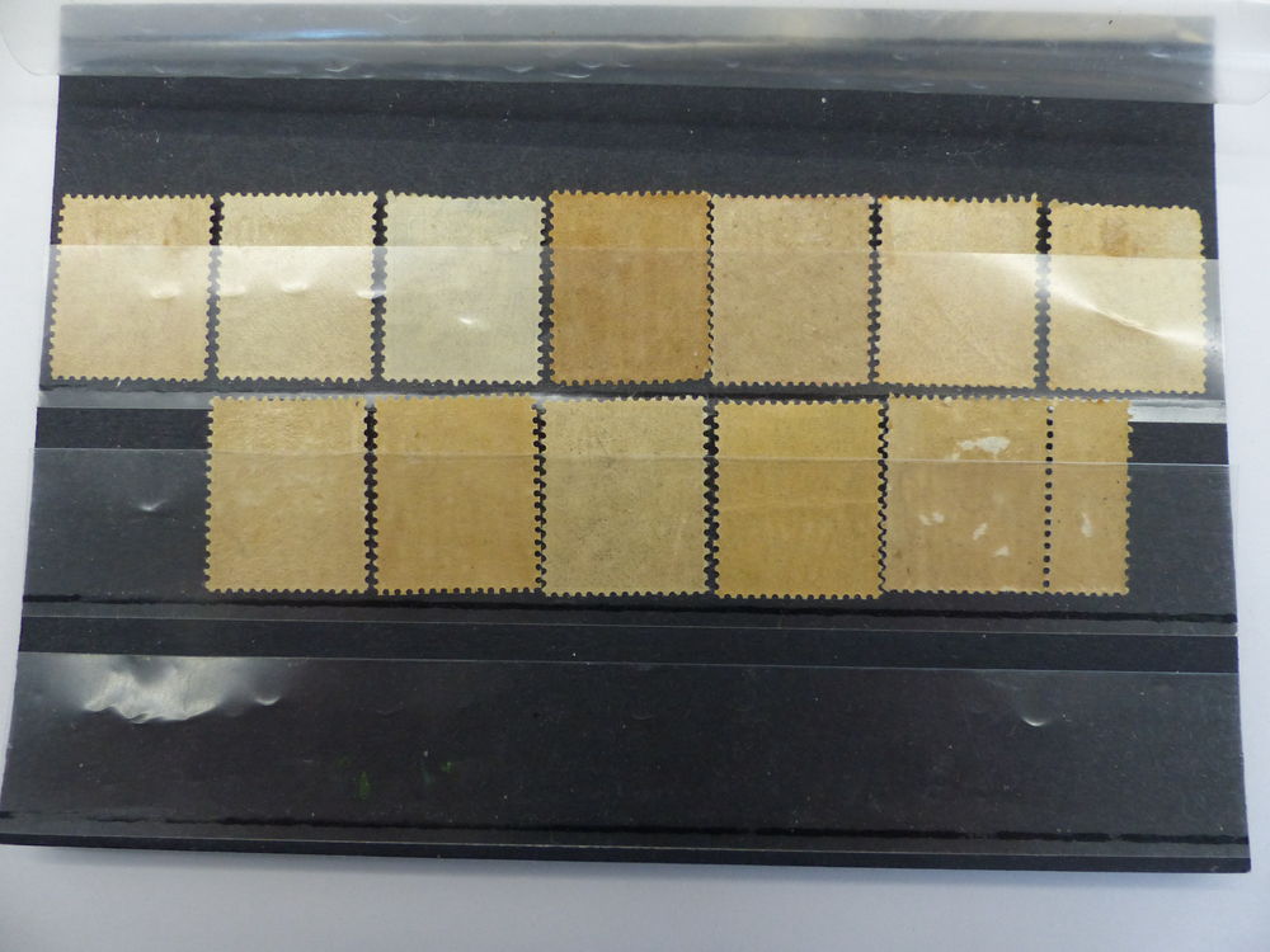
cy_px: 476
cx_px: 635
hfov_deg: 69.4
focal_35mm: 25
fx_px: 917
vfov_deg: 54.9
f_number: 2.8
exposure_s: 1/60
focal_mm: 4.5
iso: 320
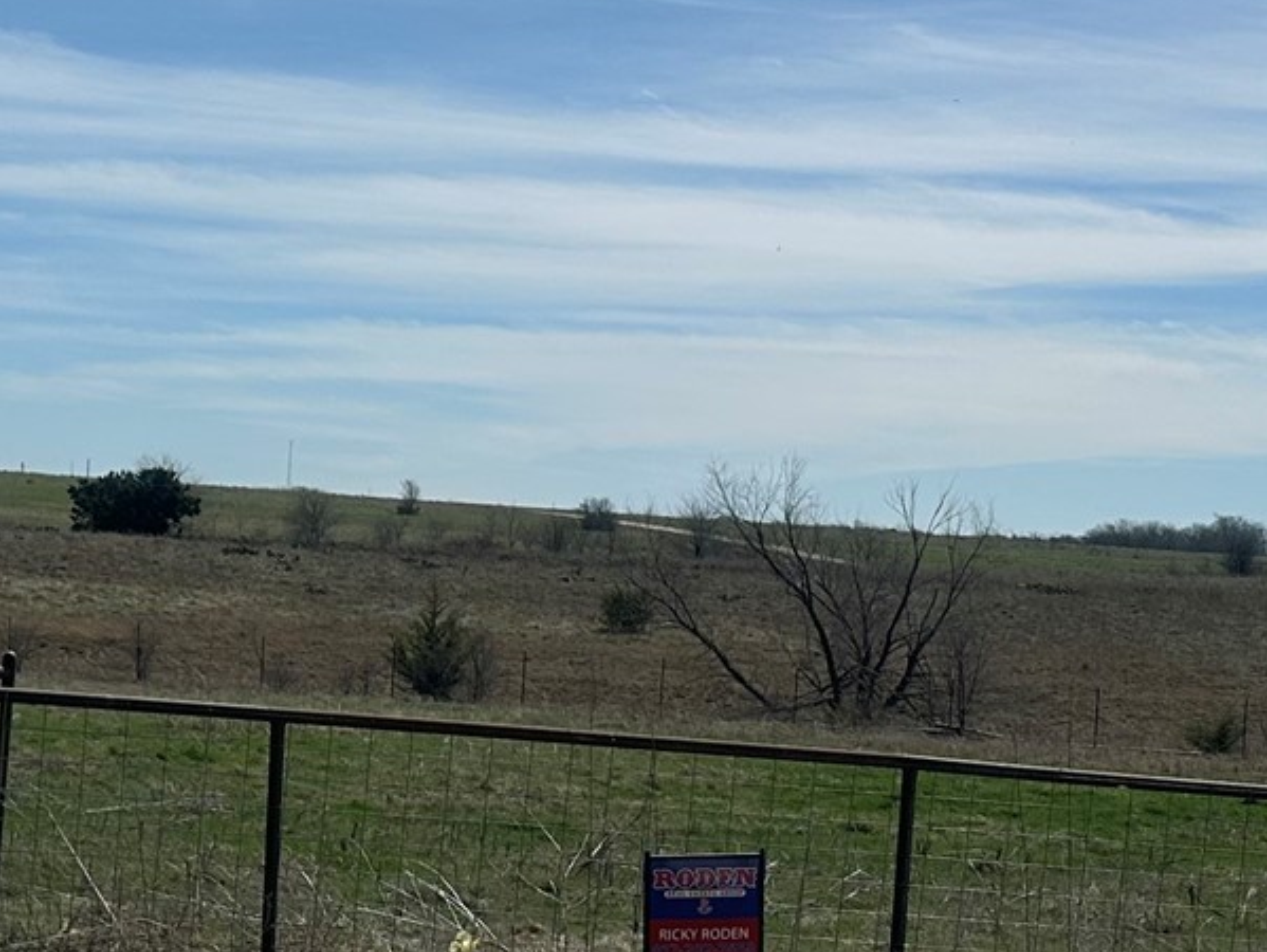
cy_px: 764
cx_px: 302
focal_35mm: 82
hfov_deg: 23.6
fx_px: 3003
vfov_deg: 17.9
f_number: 1.78
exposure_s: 1/10753
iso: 80
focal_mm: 6.86
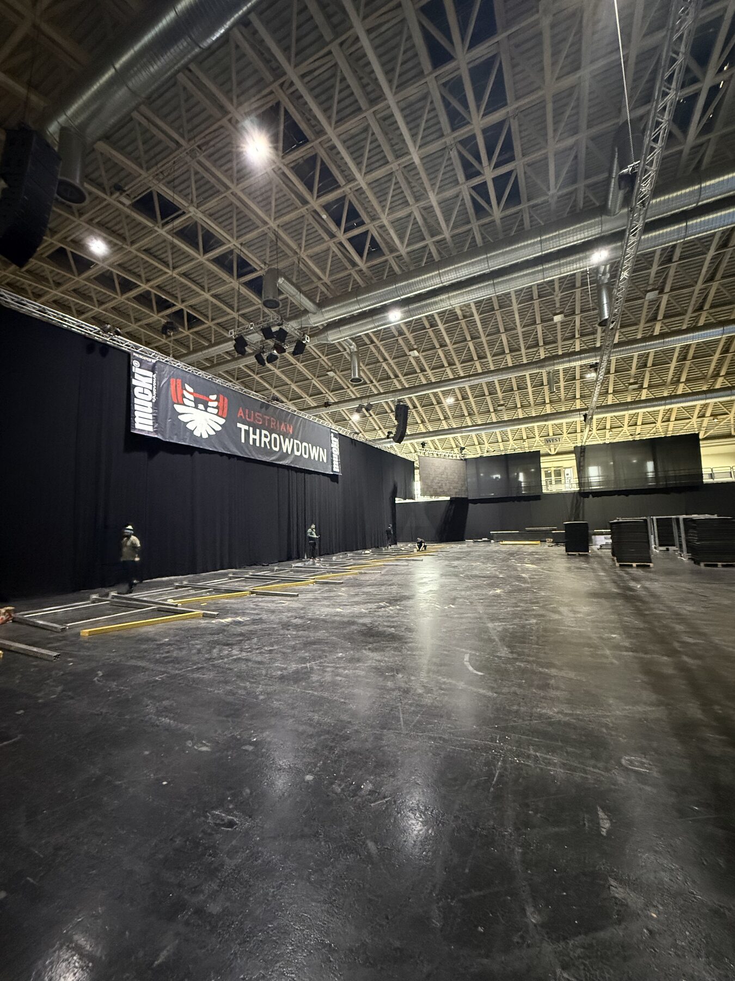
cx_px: 368
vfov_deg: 102.1
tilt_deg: +7.1
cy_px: 490
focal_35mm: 14
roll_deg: +2.8
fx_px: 396
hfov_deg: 85.7
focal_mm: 2.22
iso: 1600
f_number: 2.2
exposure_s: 1/40
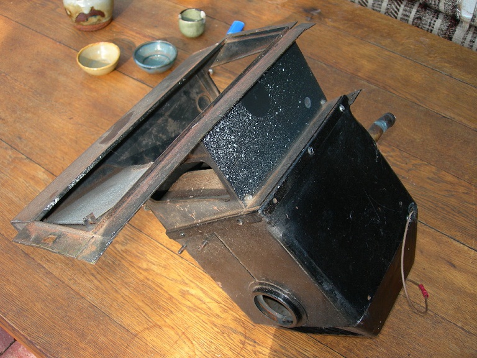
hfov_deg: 49.0
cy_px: 179
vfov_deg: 37.7
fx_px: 524
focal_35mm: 38
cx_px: 238
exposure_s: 1/30
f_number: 2.8
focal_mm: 7.8
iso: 50
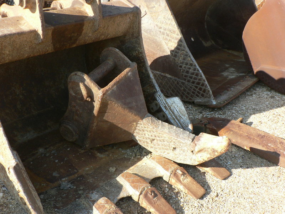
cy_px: 107
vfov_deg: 36.8
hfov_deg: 47.9
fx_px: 321
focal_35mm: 39
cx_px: 142
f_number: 4
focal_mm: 6.5
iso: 80
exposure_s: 1/160
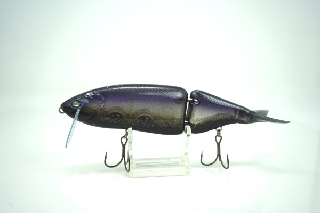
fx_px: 311
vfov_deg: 37.9
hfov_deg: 54.4
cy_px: 106
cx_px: 160
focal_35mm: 35
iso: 250
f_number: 5.6
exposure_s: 1/250
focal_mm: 35
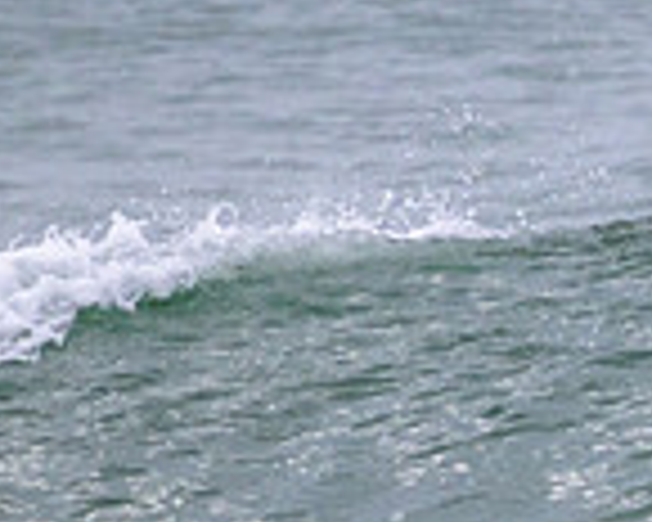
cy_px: 380
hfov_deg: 0.6
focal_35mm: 3003
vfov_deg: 0.5
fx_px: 57948
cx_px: 1282
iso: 1800
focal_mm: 800
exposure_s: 1/2000
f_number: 11
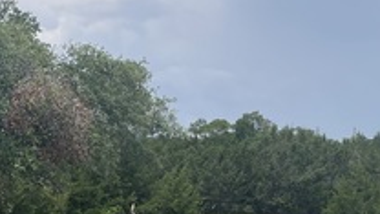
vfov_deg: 13.8
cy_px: 198
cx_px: -11
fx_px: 877
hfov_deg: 23.3
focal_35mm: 87
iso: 32
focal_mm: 5.1
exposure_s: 1/3559
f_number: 1.6
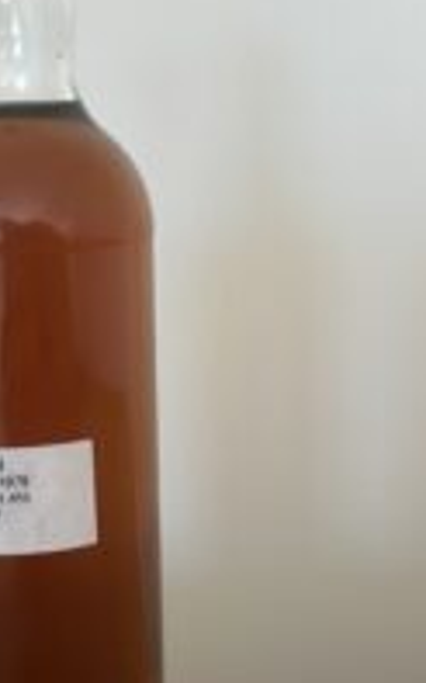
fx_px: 1041
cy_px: 281
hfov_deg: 22.7
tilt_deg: -7.4
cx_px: 73
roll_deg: +1.3
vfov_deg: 36.2
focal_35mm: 56
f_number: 1.5
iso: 40
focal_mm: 5.7
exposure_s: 1/121
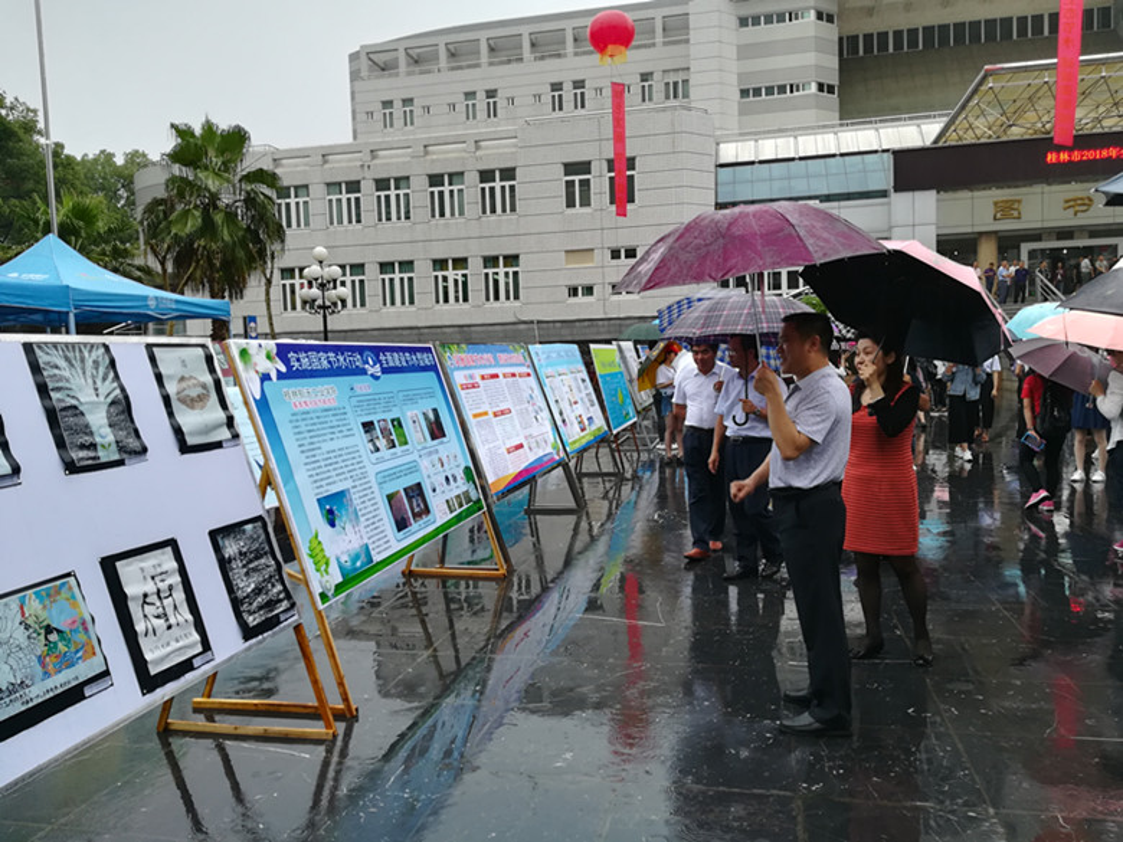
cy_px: 421
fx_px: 843
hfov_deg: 67.3
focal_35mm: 26
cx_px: 562
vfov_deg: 53.1
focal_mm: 3.83
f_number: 2.2
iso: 64
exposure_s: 1/100
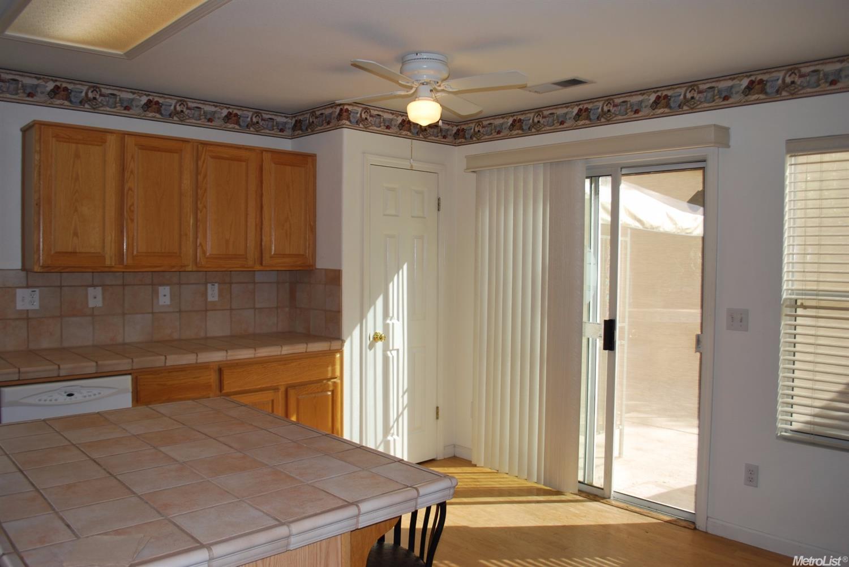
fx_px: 637
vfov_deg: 48.0
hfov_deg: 67.3
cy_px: 284
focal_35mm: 27
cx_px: 424
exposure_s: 1/160
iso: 100
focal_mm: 18
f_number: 3.8
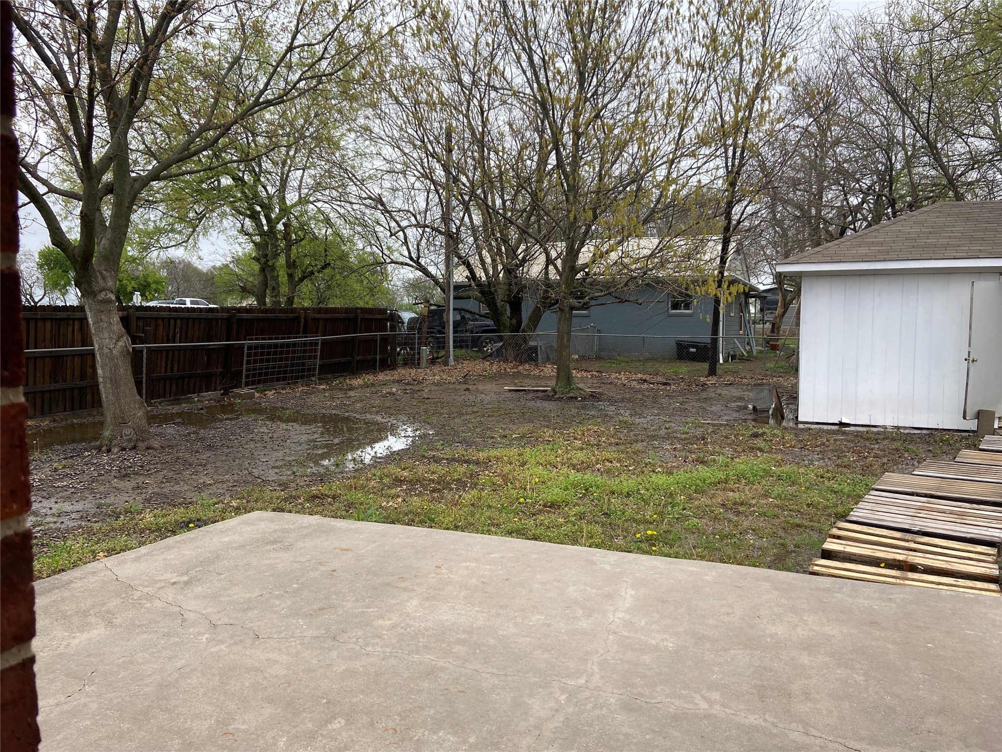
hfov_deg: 67.3
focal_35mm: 26
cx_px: 501
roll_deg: -0.2
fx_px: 753
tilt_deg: -3.5
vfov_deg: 53.1
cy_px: 376
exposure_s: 1/560
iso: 32
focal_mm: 4.25
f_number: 1.8
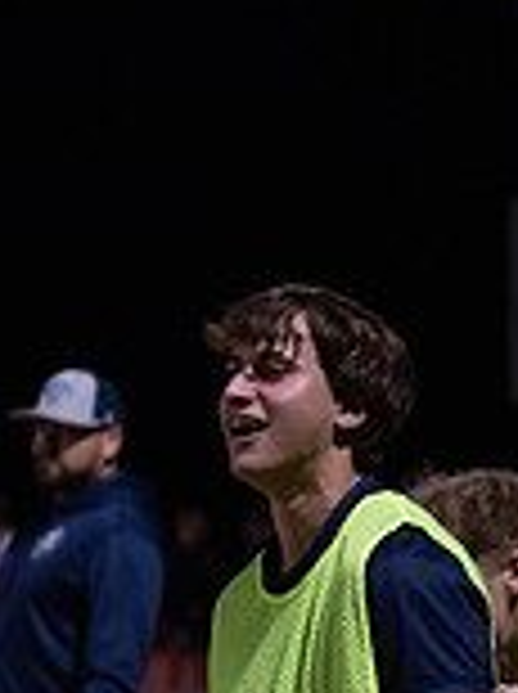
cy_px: 878
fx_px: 5442
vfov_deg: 7.2
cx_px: 793
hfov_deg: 5.4
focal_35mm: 272
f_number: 2.8
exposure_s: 1/1000
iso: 2500
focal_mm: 70
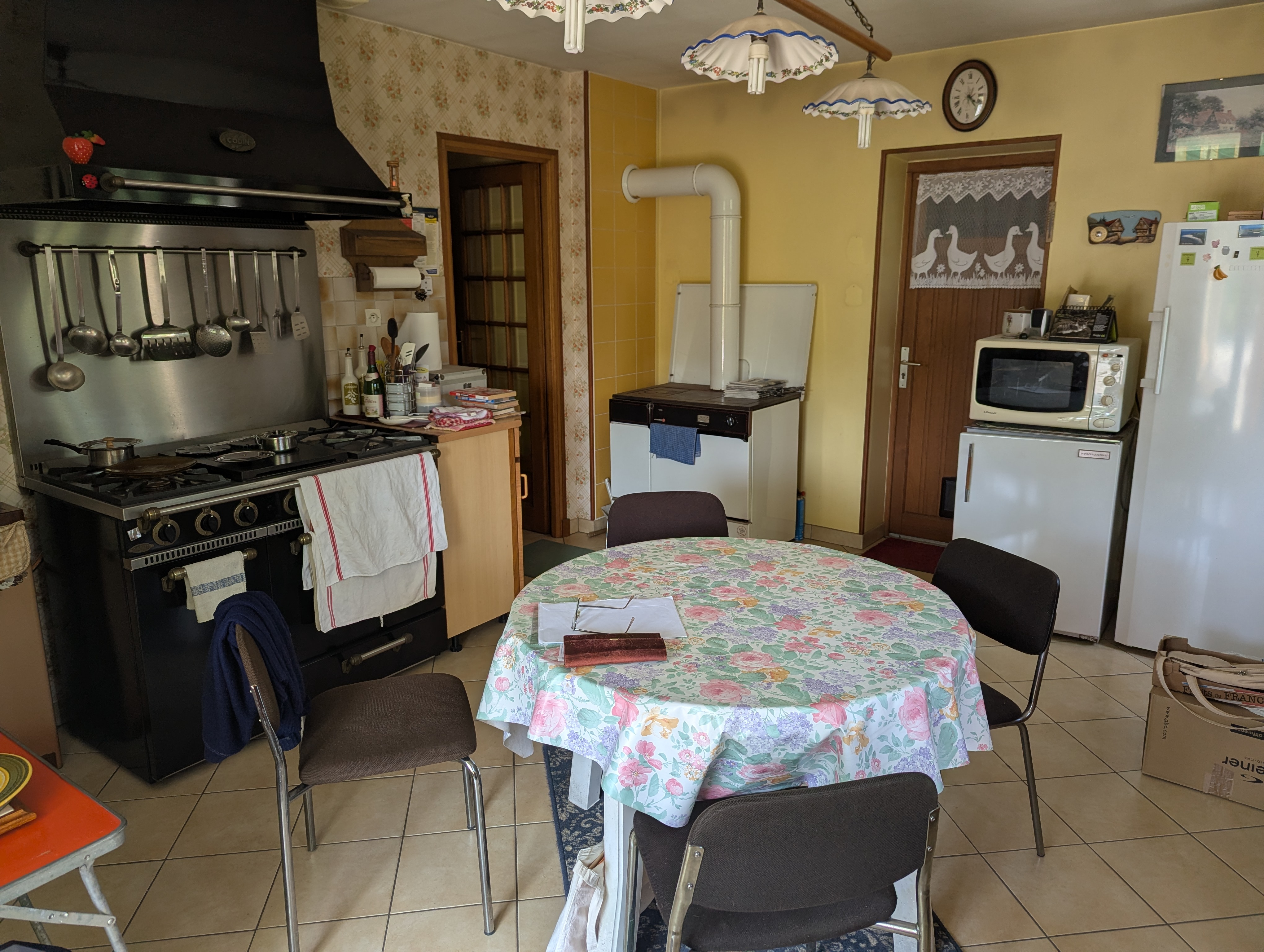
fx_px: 878
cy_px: 476
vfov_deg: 56.9
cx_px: 632
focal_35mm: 24
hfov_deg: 71.5
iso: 43
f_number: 1.85
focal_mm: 6.81
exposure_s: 1/49.2
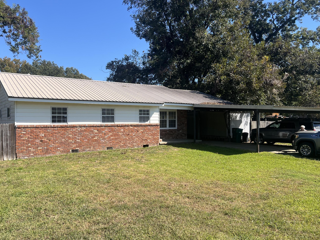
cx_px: 144
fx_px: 277
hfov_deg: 59.8
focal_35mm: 30
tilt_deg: +0.3
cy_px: 118
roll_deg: +1.0
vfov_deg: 46.8
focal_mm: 5.7
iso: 50
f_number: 1.5
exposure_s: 1/2632
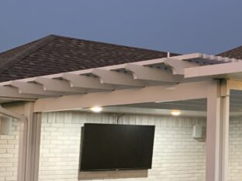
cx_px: 361
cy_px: 81
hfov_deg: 19.8
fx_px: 601
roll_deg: +1.0
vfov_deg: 17.1
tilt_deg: +5.1
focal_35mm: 86
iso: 400
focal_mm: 4.25
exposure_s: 1/40
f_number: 1.8
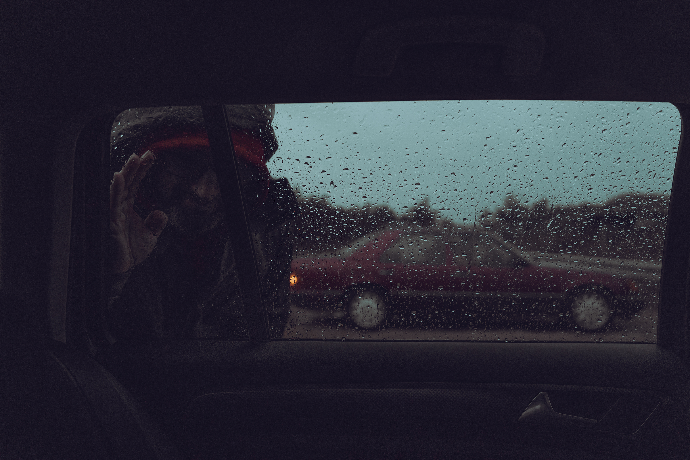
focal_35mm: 28
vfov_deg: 46.4
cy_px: 230
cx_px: 345
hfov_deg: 65.5
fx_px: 537
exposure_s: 1/250
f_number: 2.8
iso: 1600
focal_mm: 28
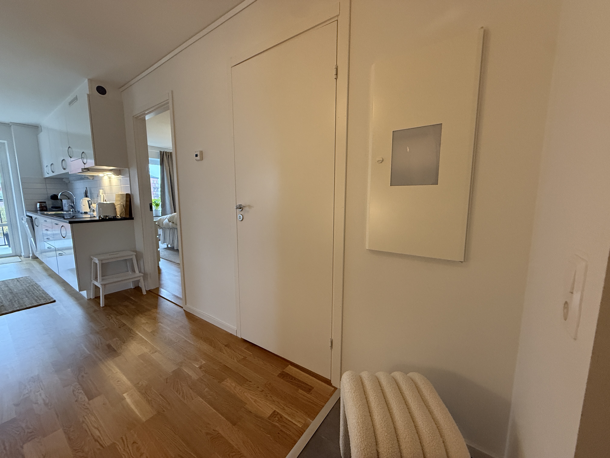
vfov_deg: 85.7
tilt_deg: -7.5
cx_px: 305
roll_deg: -0.2
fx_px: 247
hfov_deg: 102.1
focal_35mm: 14
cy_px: 229
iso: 500
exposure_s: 1/60
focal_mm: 2.22
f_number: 2.2
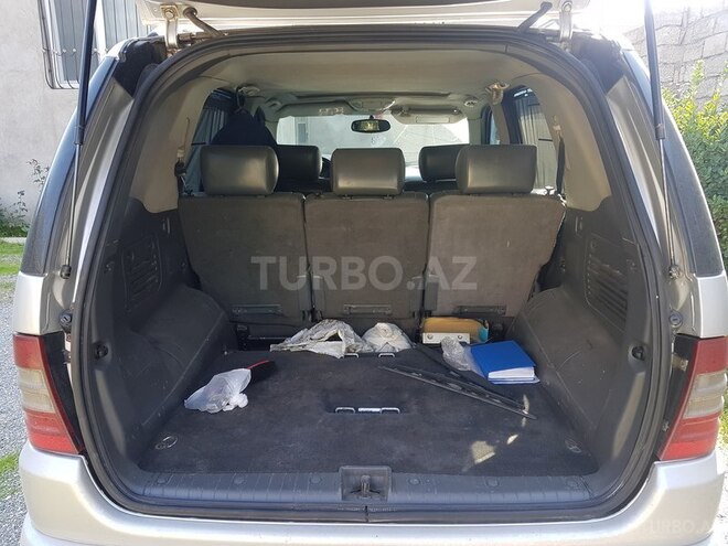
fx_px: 547
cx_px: 364
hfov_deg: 67.3
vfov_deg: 53.1
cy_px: 273
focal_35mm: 26
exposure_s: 1/133
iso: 40
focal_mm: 4.2
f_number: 1.7
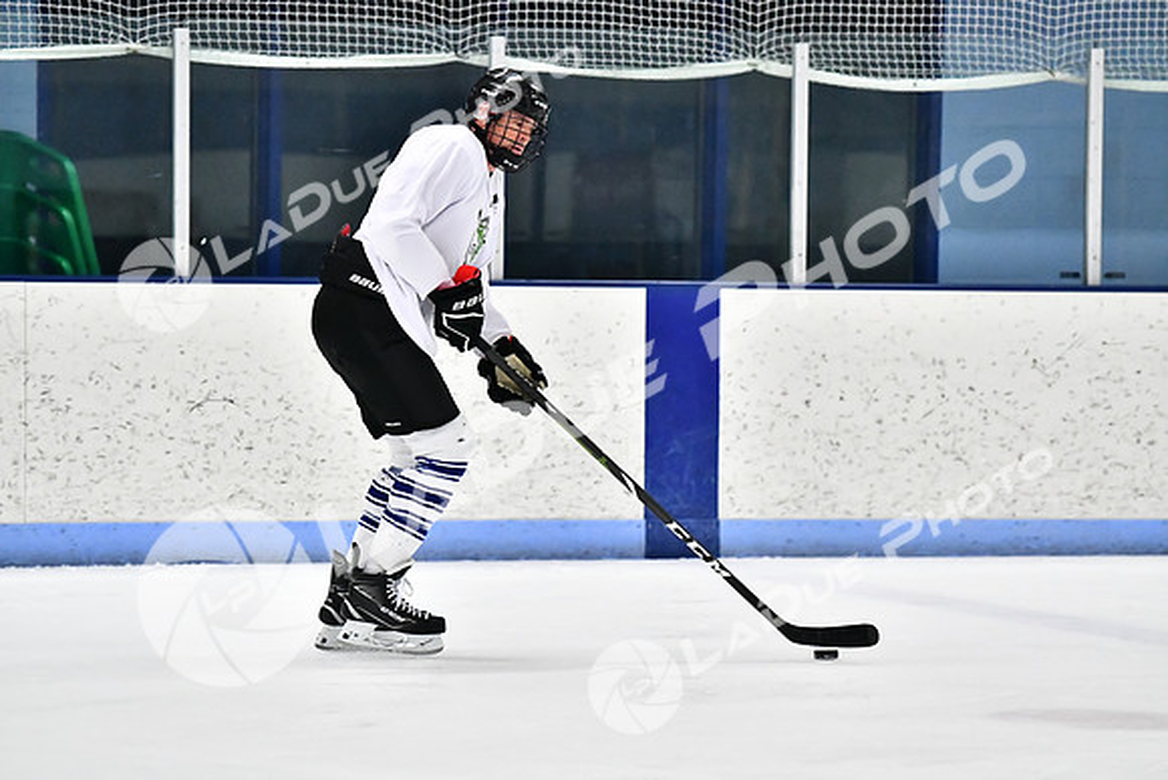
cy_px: 390
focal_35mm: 188
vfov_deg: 7.3
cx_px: 584
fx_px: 6084
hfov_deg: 11.0
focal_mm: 125
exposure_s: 1/1600
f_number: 2.8
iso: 6400
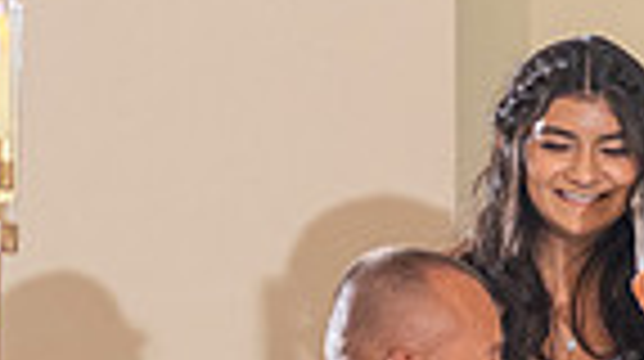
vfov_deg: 2.5
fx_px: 8237
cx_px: 412
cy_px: 807
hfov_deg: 4.5
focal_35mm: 483
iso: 800
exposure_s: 1/160
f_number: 4
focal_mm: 70
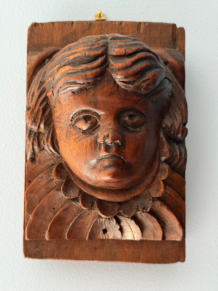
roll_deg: -0.7
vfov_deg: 39.7
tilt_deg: +4.6
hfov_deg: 30.3
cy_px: 146
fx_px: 403
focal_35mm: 48
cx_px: 109
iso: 250
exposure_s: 1/60
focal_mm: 6.76
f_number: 1.78
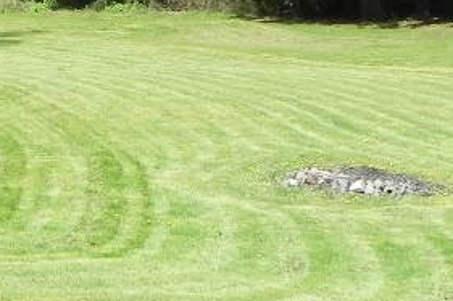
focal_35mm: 125
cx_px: -200
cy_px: -61
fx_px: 1572
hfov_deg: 15.3
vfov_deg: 10.8
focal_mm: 5.9
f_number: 6.3
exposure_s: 1/265
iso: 160
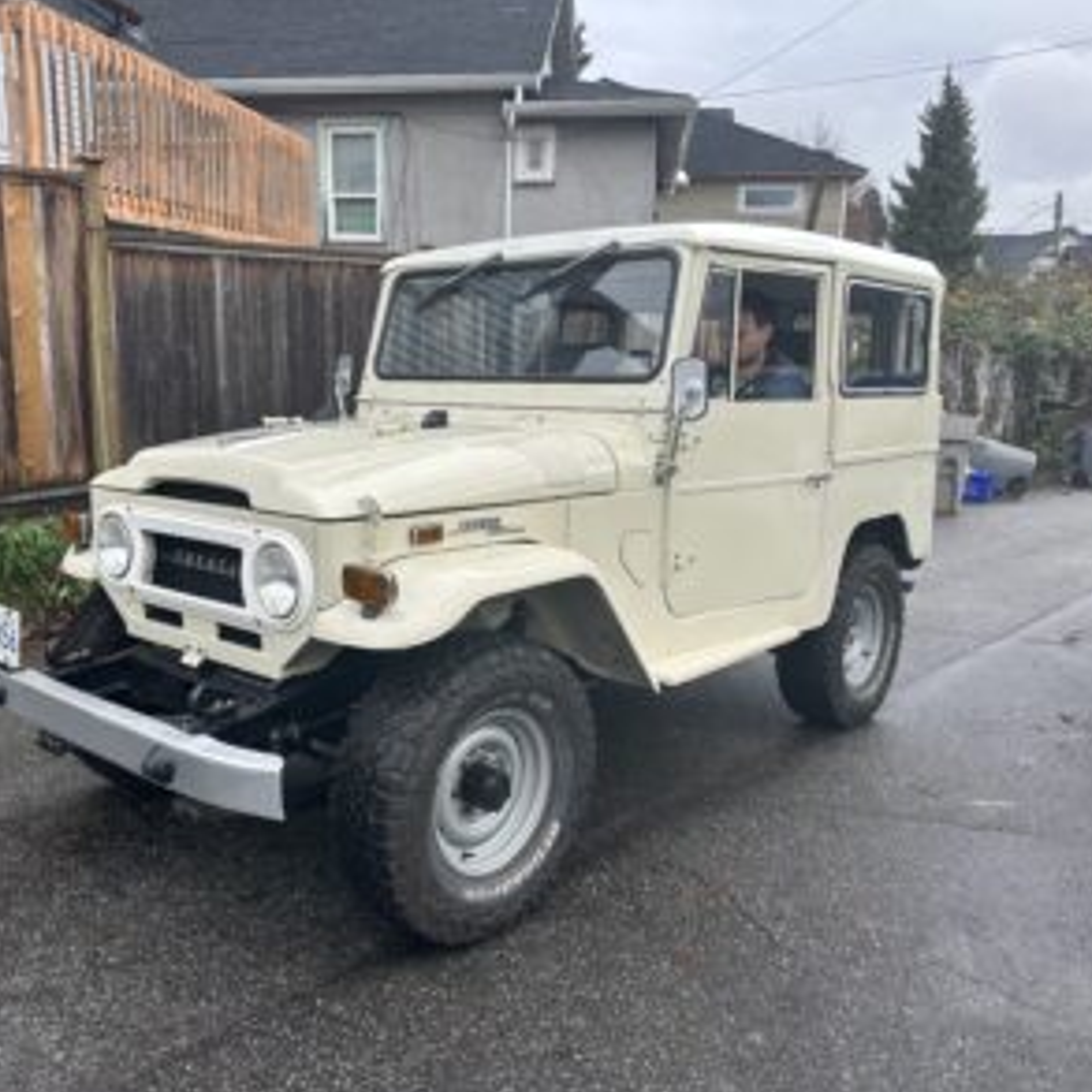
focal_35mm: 29
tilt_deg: -12.9
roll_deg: -0.4
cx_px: 466
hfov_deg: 55.4
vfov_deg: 55.6
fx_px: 1035
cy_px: 552
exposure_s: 1/718
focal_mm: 6.86
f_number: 1.78
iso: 80
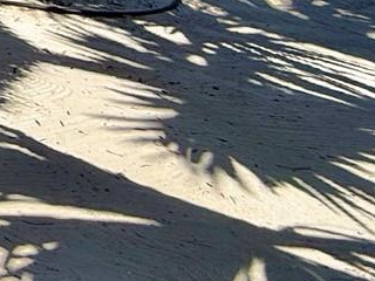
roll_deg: -1.8
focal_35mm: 70
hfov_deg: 16.8
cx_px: -445
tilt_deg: -0.8
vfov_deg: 16.3
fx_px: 758
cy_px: -276
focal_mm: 2.22
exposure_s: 1/2410
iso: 50
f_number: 2.2
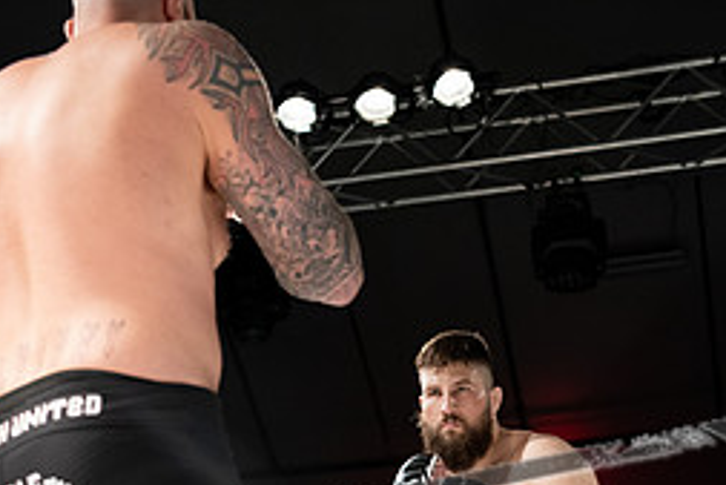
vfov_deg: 13.3
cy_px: 552
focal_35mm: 101
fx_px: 2038
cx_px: 304
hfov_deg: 20.2
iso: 1400
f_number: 2.8
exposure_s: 1/1000
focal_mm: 44
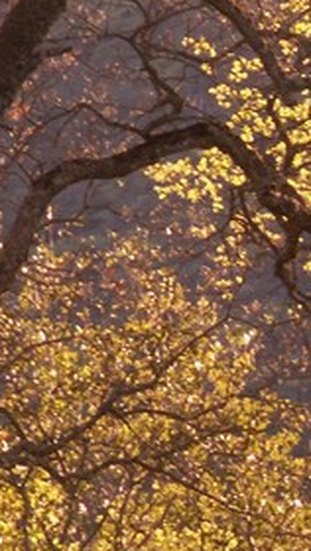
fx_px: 9433
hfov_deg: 1.9
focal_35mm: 645
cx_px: 600
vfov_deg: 3.3
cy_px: 360
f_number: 5
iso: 50
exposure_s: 1/60
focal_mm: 26.42
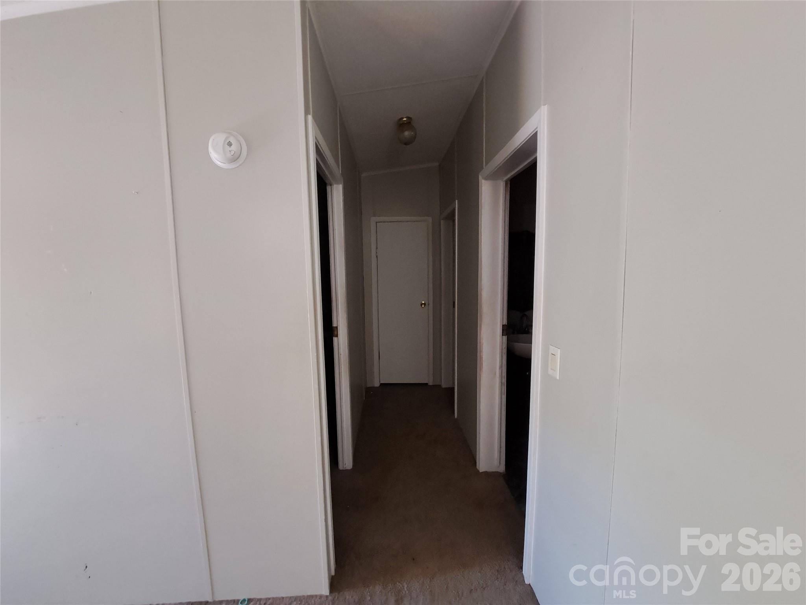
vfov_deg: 89.9
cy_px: 302
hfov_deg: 106.2
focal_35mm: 13
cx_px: 403
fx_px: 303
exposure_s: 1/30
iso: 200
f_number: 2.2
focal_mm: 1.74
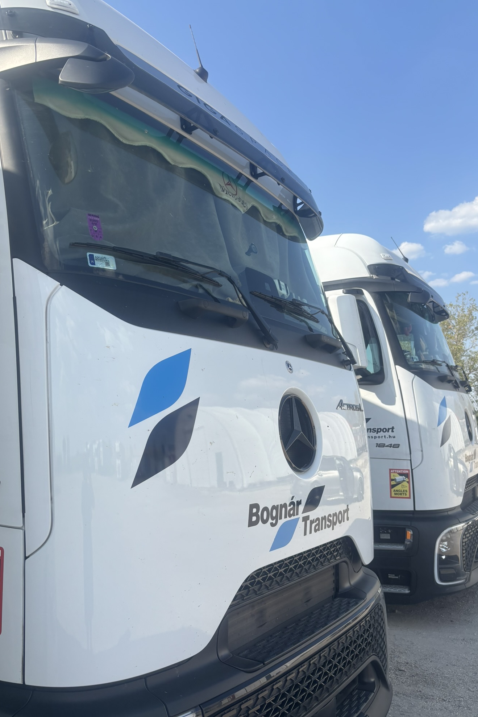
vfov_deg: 65.5
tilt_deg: +5.3
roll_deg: +0.8
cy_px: 365
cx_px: 211
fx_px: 558
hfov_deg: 46.3
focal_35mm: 28
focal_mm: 5.96
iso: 50
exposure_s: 1/2513
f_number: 1.6
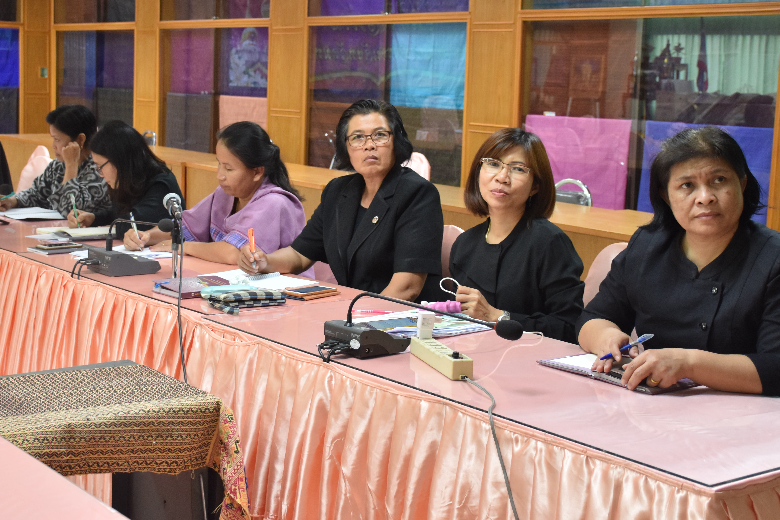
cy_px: 204
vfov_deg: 23.3
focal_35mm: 58
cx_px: 344
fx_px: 1257
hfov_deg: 34.4
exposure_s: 1/60
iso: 1000
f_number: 4
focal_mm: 30
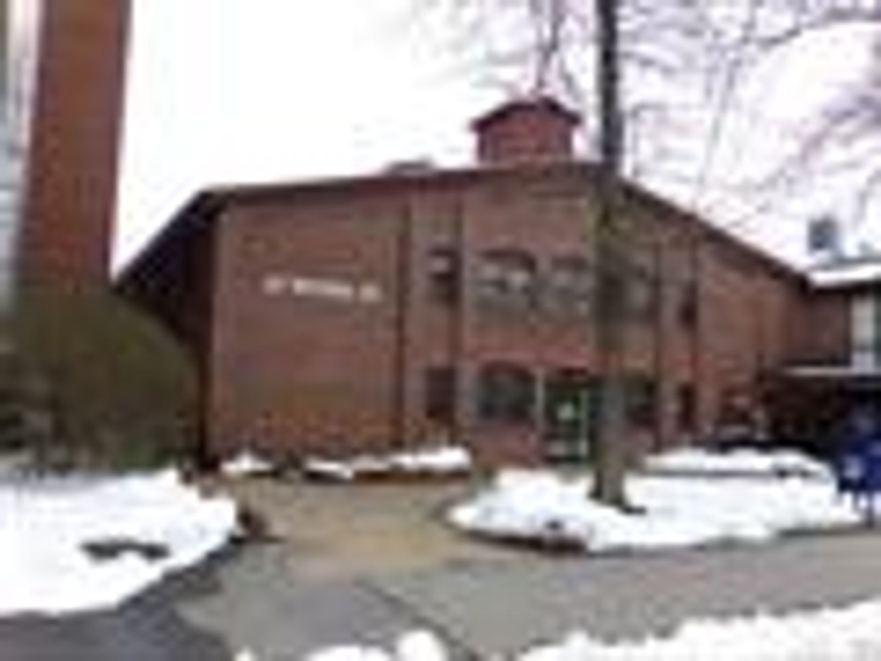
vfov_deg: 42.9
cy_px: 330
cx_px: 440
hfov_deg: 55.4
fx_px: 840
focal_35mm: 33
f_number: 7.99
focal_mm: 5.9
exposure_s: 1/105
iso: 100
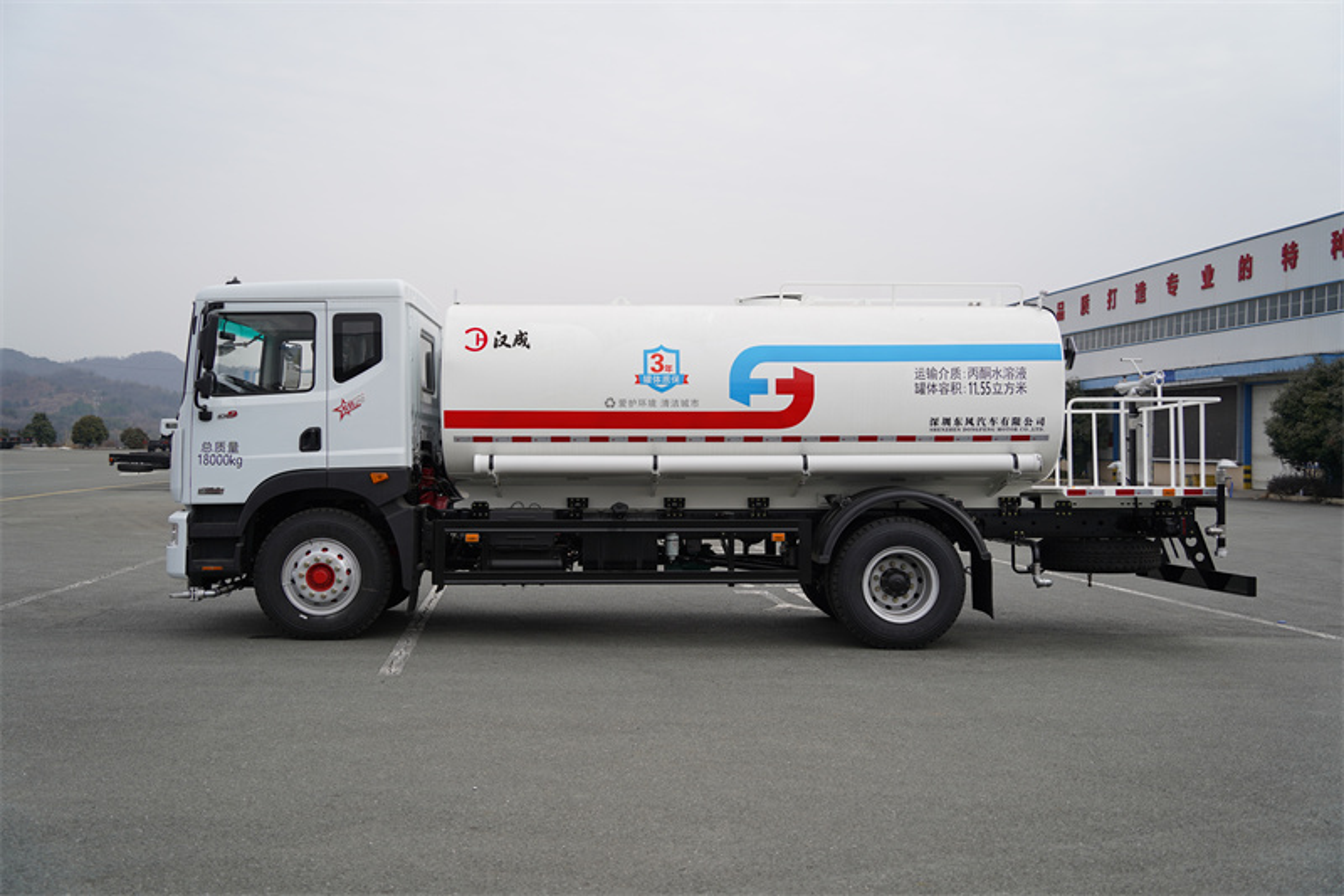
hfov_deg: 54.4
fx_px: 1306
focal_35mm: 35
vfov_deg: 37.8
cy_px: 448
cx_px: 672
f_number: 3.2
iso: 125
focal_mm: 35
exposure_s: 1/800
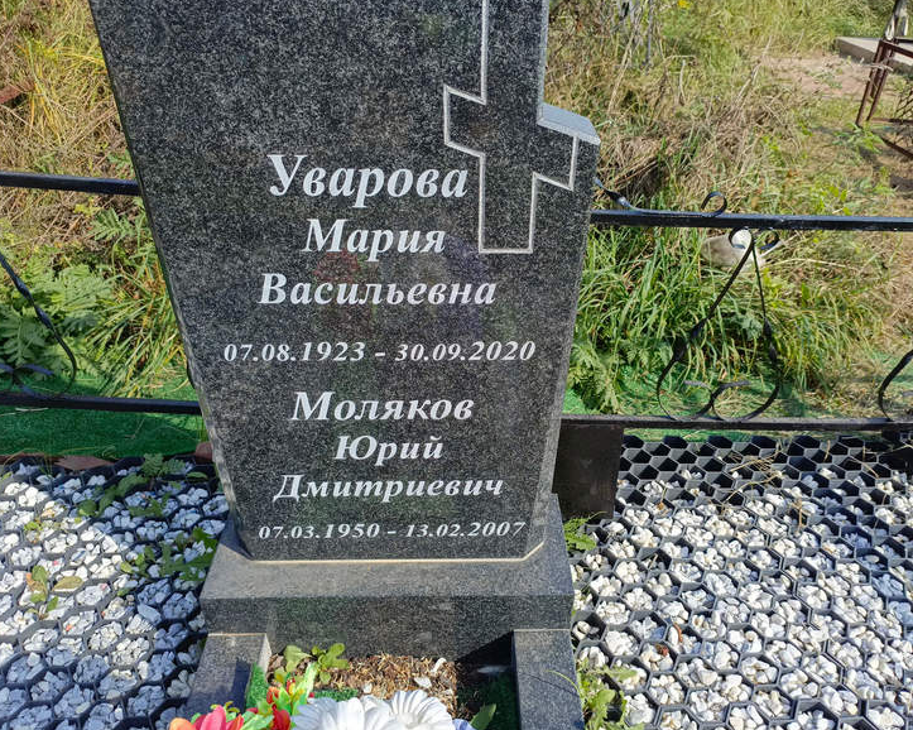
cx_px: 479
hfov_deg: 64.0
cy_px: 364
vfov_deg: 53.2
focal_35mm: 27
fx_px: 729
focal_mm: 4.76
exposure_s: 1/755
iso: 117
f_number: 1.69
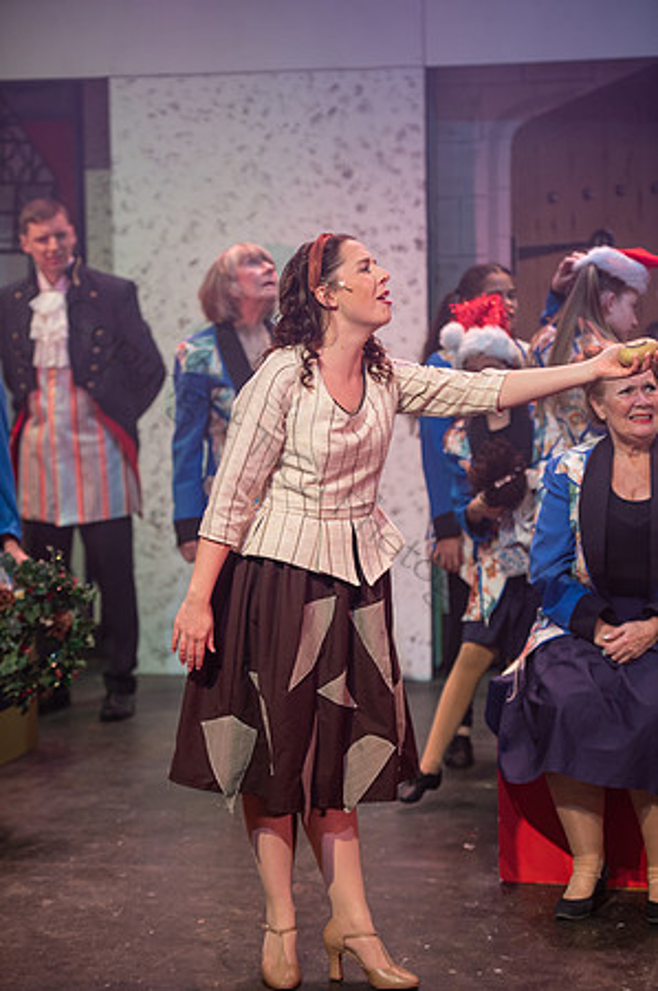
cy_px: 496
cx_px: 329
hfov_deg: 14.4
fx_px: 2610
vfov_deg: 21.5
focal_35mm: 95
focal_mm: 95
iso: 1000
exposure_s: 1/250
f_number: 2.8
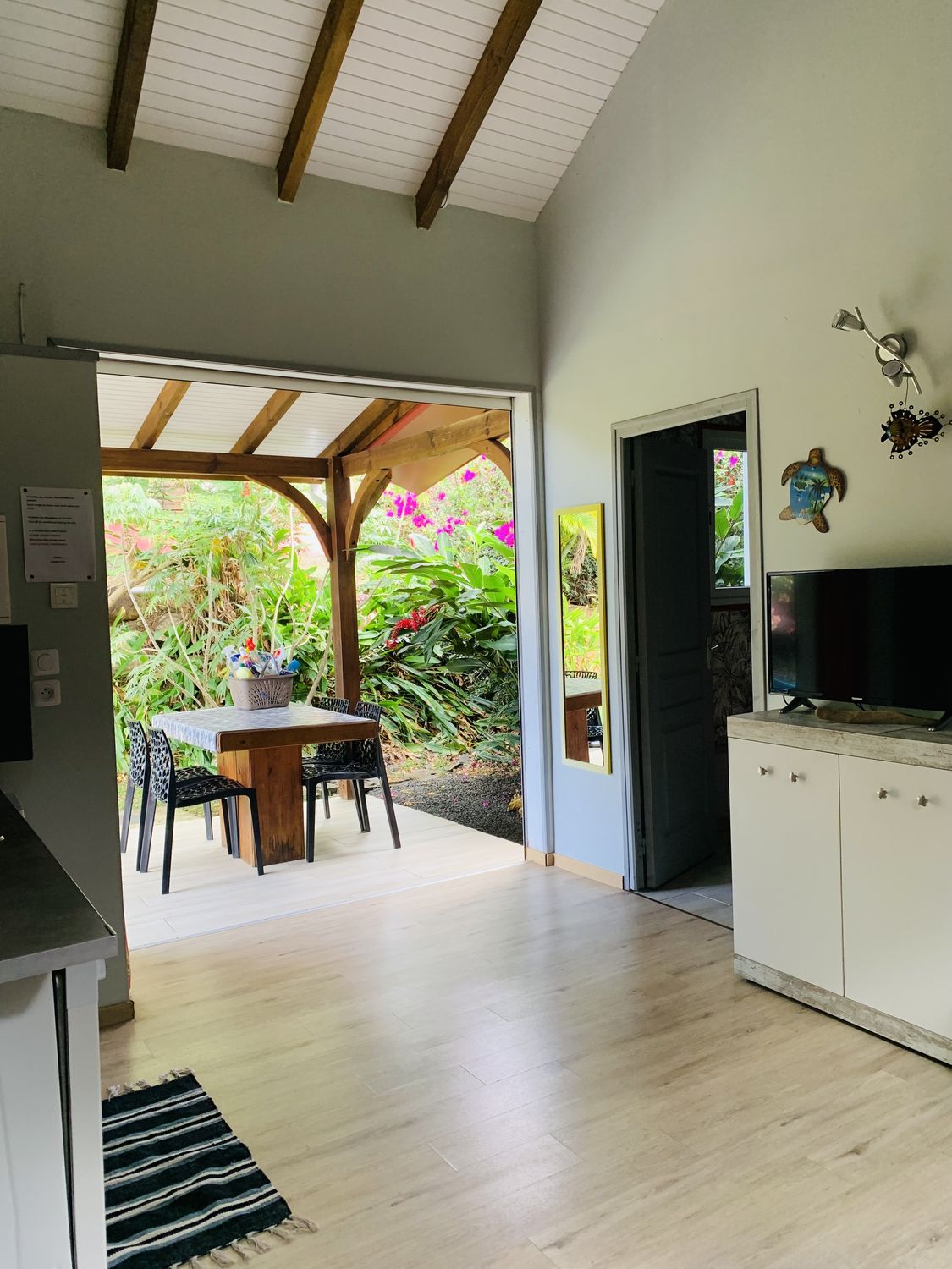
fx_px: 953
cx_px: 476
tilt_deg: -1.1
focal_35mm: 26
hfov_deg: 53.1
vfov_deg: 67.3
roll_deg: +1.9
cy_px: 634
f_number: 1.8
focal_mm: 4.25
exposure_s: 1/85
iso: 100
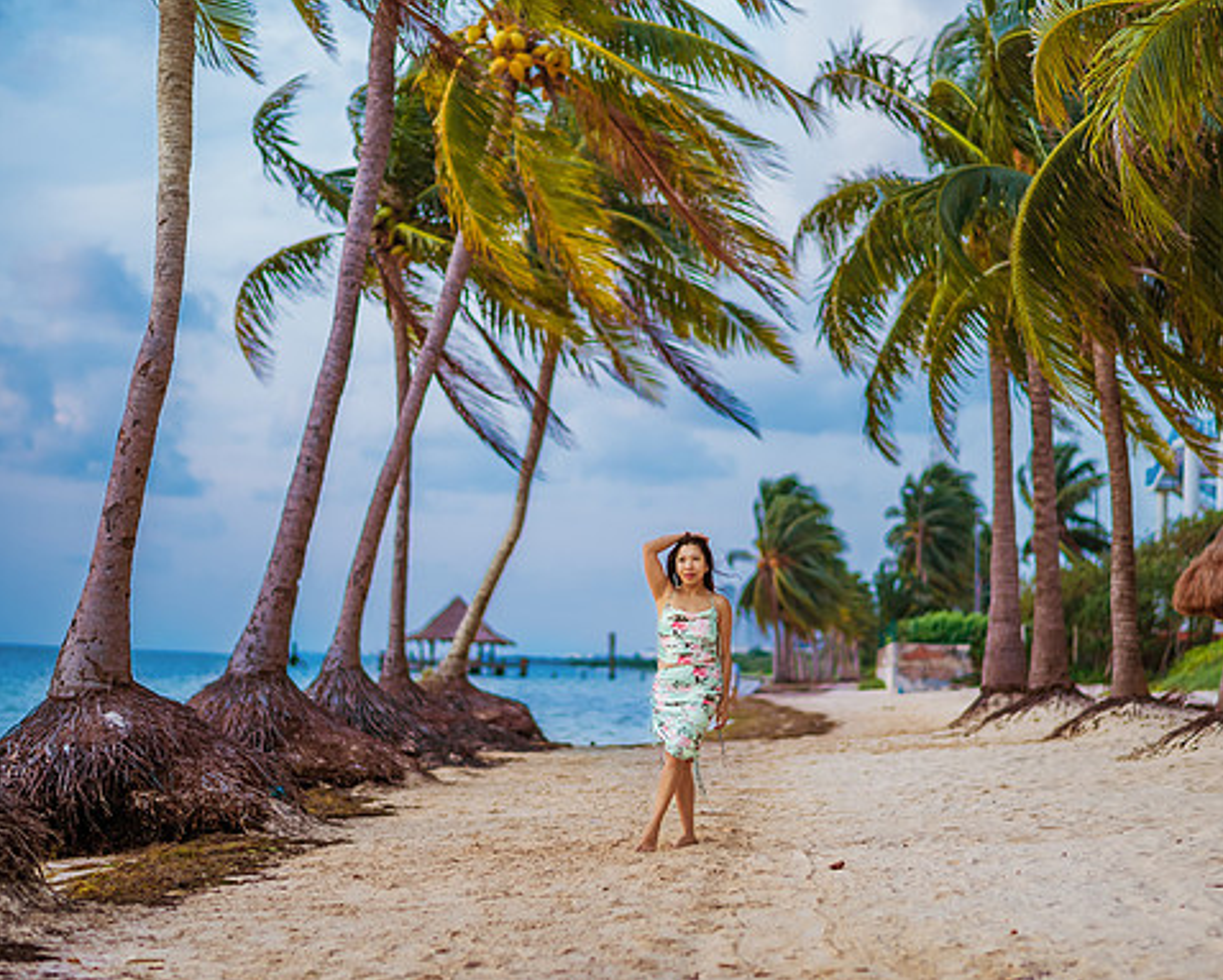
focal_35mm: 66
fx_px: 2390
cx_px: 678
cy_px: 490
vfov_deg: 23.2
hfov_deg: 28.7
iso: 640
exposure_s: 1/5000
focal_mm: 58
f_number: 1.8
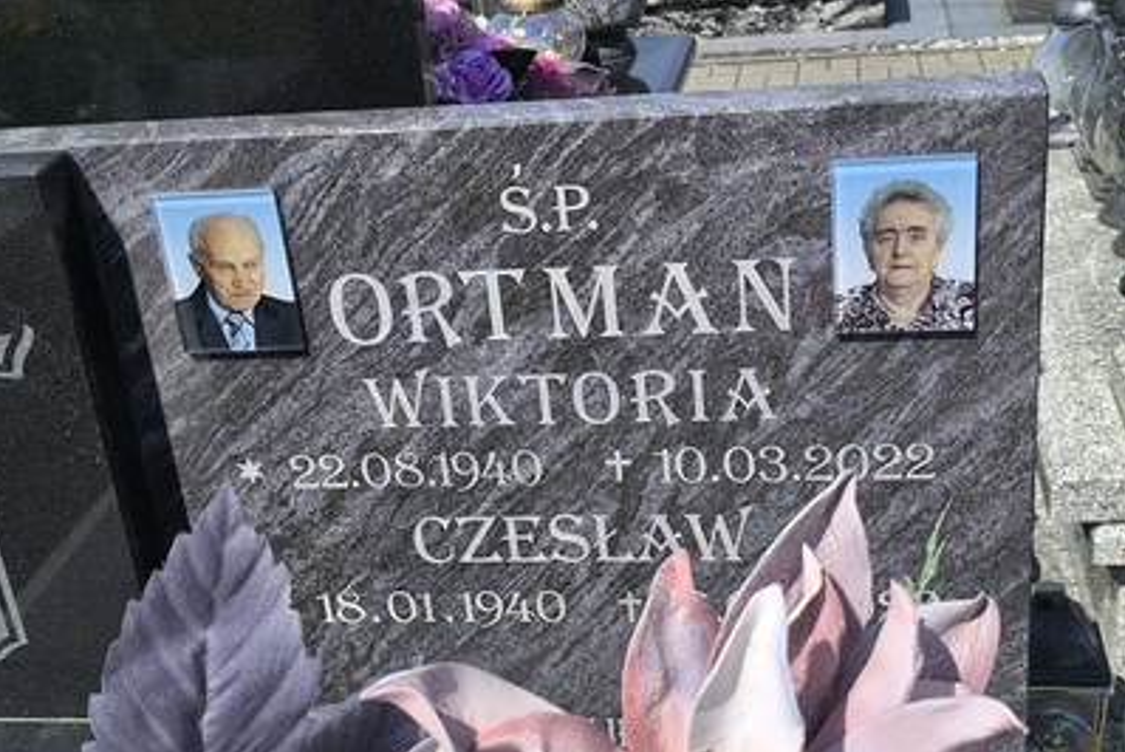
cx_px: 560
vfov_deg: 27.5
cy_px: 424
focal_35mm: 49
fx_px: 1532
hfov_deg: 40.3
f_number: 1.65
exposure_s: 1/1028
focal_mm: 6.14
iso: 50
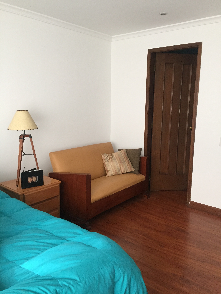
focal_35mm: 29
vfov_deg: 61.7
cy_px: 147
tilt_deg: -10.9
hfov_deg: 48.2
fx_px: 247
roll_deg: -0.5
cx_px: 110
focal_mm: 4.15
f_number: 2.2
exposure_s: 1/30
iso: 200
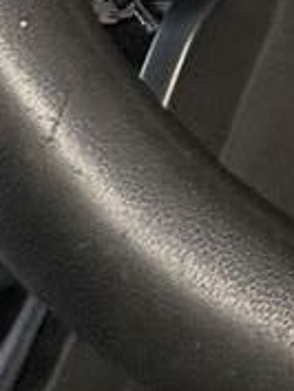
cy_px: -364
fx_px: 803
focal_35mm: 71
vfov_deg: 18.8
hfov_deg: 15.0
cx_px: 657
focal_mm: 2.22
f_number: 2.2
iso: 125
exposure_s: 1/143
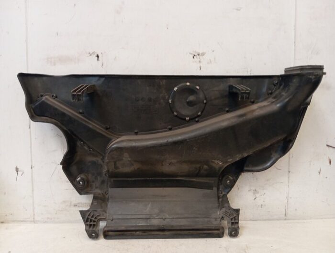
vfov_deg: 49.9
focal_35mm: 28
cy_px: 126
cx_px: 168
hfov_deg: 63.4
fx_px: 271
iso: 479
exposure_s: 1/33.3
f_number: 1.8
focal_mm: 4.22
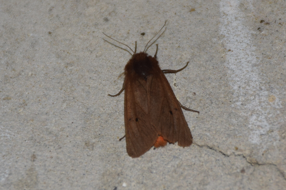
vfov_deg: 6.5
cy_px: 95
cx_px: 143
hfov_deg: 9.8
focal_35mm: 210
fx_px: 1668
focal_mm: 140
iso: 320
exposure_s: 1/60
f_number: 5.6
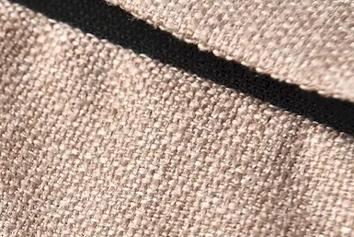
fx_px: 1790
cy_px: 299
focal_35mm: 182
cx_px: -98
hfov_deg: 11.0
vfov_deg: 7.5
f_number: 10
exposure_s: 1/125
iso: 320
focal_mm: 70
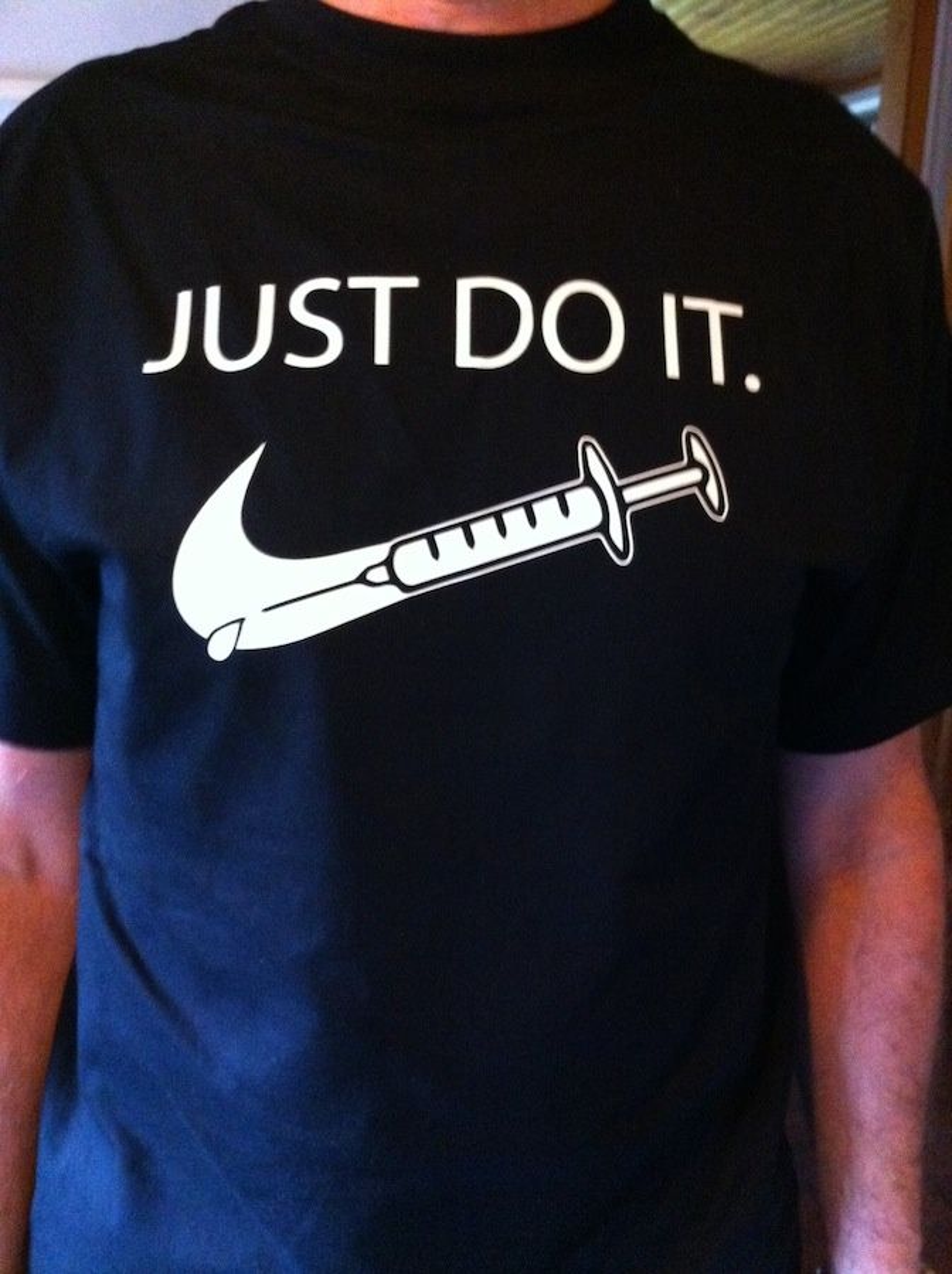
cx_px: 476
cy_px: 637
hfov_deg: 40.6
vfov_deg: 52.7
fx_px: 1287
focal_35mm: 35
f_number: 2.8
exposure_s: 1/15
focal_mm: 3.85
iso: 1000
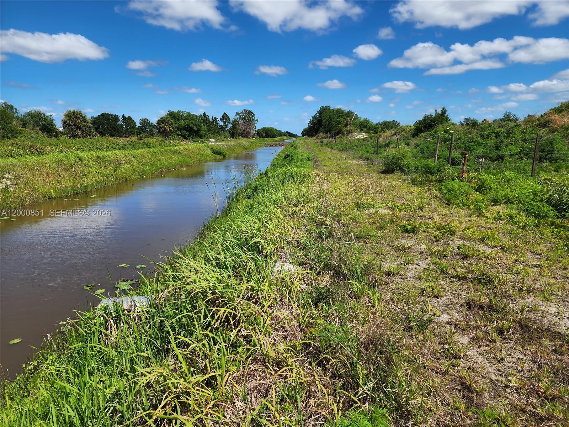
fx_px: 378
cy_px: 214
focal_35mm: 23
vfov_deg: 58.9
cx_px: 284
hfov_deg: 73.9
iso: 12
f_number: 1.8
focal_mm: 6.4
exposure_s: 1/1380
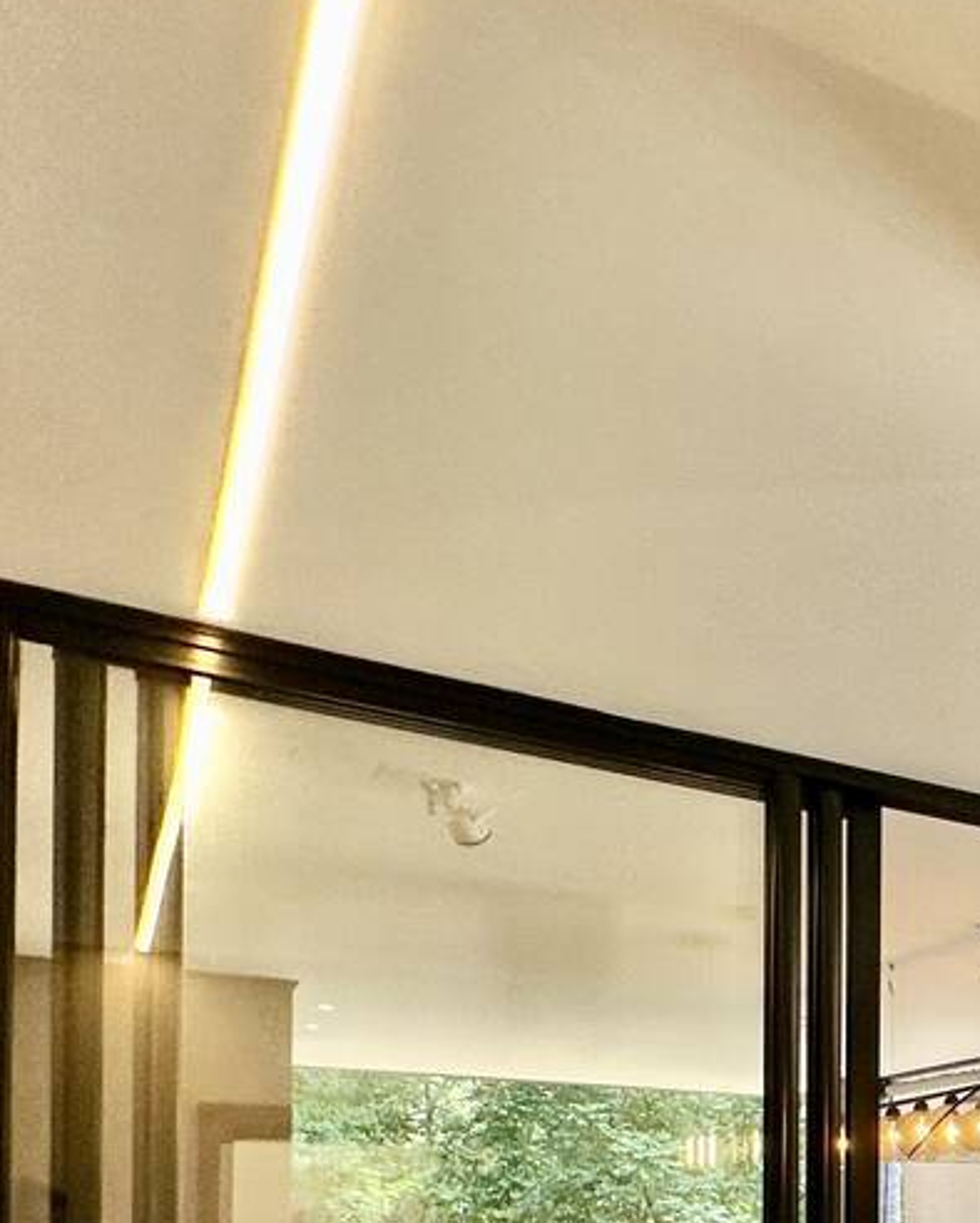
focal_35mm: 40
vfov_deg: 40.0
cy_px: 1233
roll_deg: -0.5
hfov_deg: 23.6
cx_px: 1671
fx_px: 1449
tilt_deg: +0.4
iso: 100
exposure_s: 1/120
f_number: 2.2
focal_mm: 2.22
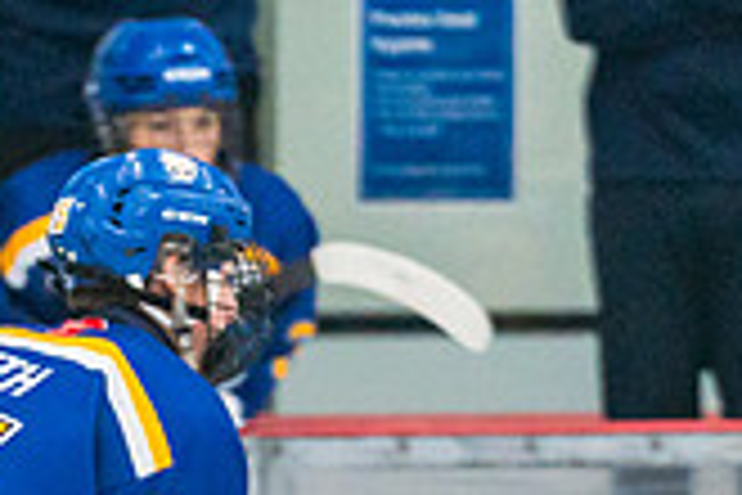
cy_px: 899
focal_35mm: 969
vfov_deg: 1.4
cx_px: 286
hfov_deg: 2.1
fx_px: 19971
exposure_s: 1/1250
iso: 3200
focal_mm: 194
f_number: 2.8
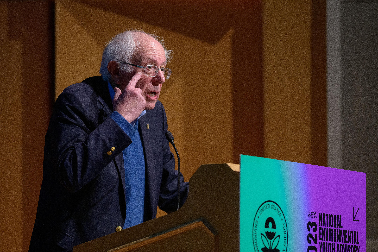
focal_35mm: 300
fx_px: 3150
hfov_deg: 6.9
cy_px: 126
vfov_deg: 4.6
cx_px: 189
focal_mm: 300
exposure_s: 1/160
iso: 1600
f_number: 4
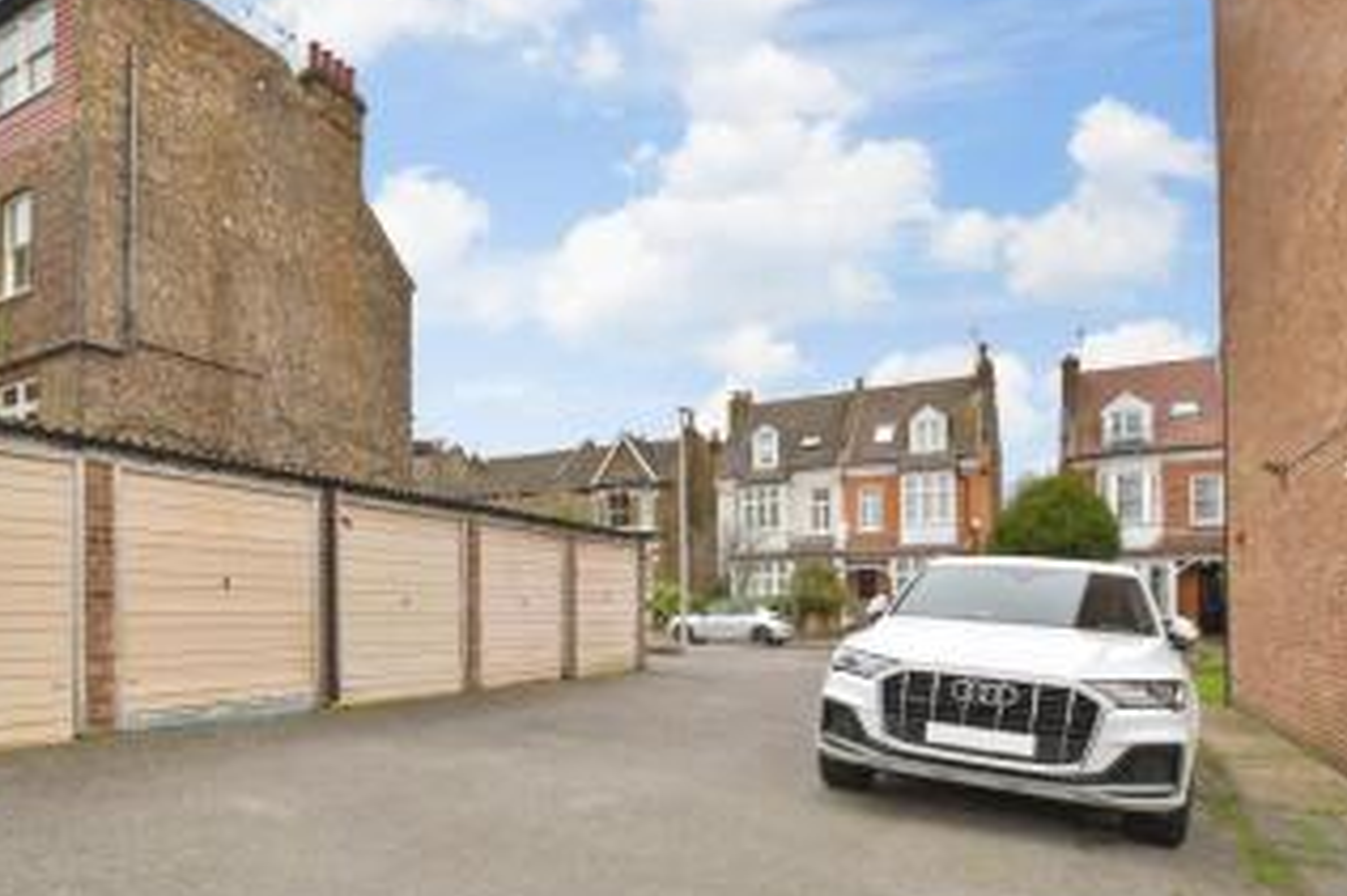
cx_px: 412
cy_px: 605
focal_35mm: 24
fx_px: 897
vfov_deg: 52.0
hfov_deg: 70.8
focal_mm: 11
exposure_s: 1/50
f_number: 8
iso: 125
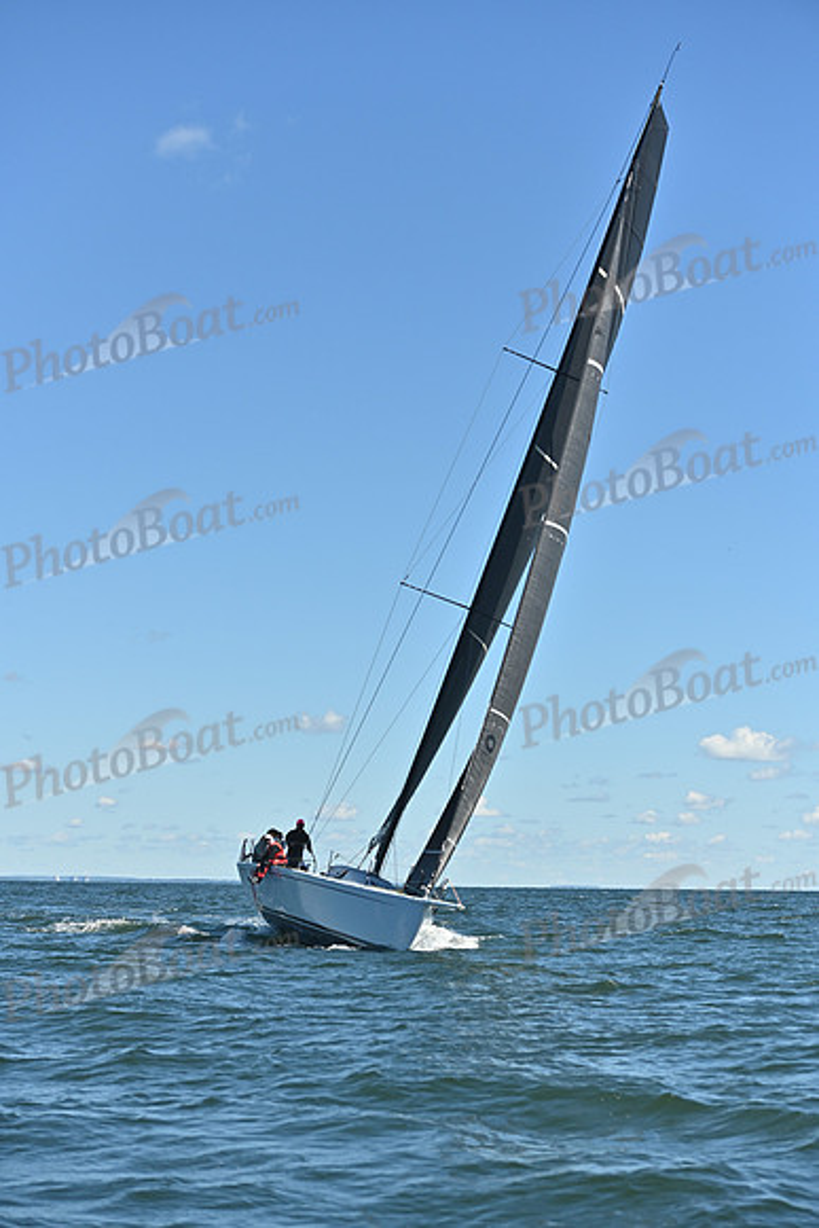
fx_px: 2387
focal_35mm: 70
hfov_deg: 19.5
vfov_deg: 28.8
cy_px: 614
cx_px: 410
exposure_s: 1/4000
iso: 320
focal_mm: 70
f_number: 5
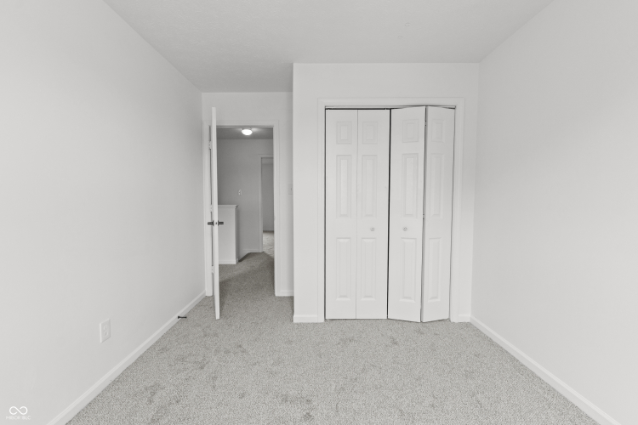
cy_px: 212
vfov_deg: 77.3
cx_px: 319
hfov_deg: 100.4
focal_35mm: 15
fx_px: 266
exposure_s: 1/15
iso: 250
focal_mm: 10
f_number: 9
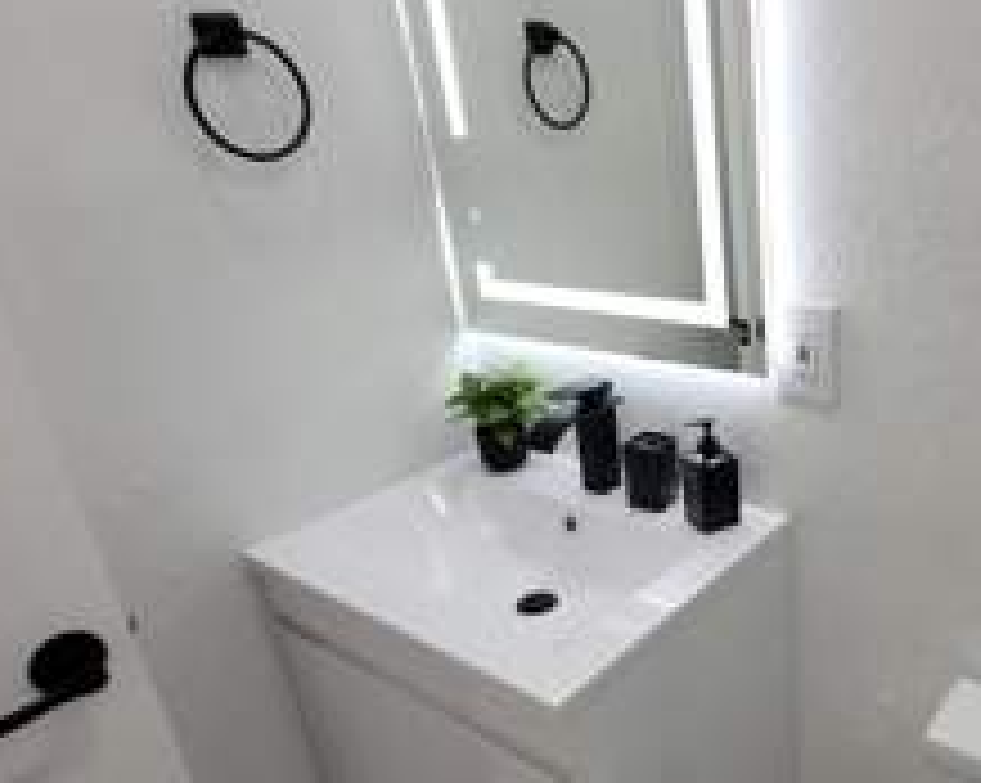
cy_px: 441
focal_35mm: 28
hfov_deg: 59.0
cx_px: 734
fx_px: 812
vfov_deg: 51.3
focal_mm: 1.74
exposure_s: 1/120
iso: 64
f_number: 2.2
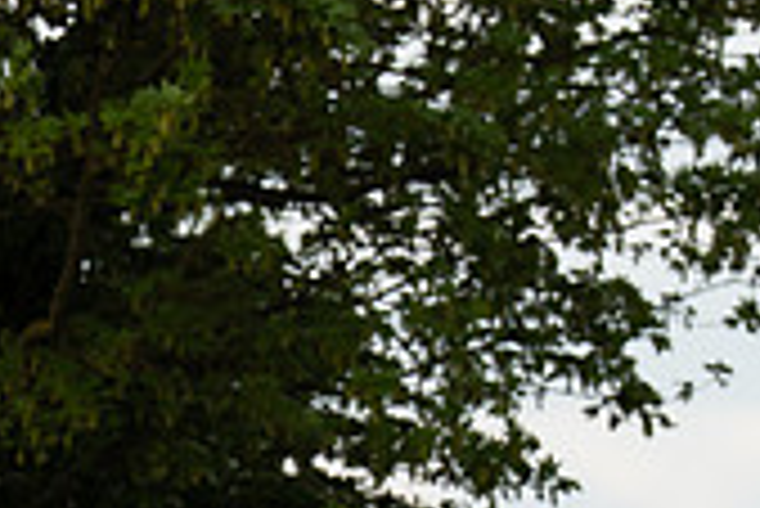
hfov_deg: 2.3
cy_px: 970
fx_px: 19312
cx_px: -185
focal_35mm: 914
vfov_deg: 1.5
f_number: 4
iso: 500
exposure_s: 1/1000
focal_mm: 168
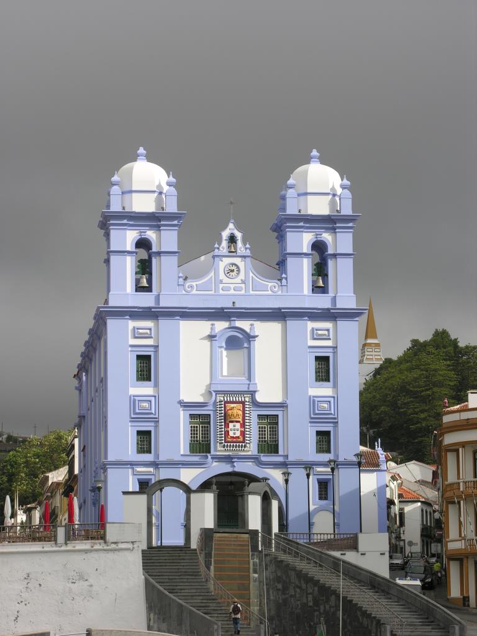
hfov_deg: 11.7
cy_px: 318
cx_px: 238
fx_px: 2333
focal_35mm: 127
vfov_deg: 15.5
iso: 50
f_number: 6.8
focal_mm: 32.4
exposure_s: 1/213
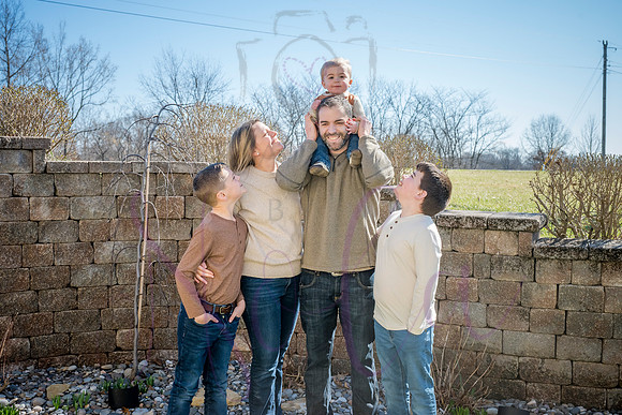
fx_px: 726
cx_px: 311
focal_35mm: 42
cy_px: 208
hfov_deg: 46.4
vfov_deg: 31.9
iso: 400
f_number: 6.3
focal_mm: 42
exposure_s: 1/640
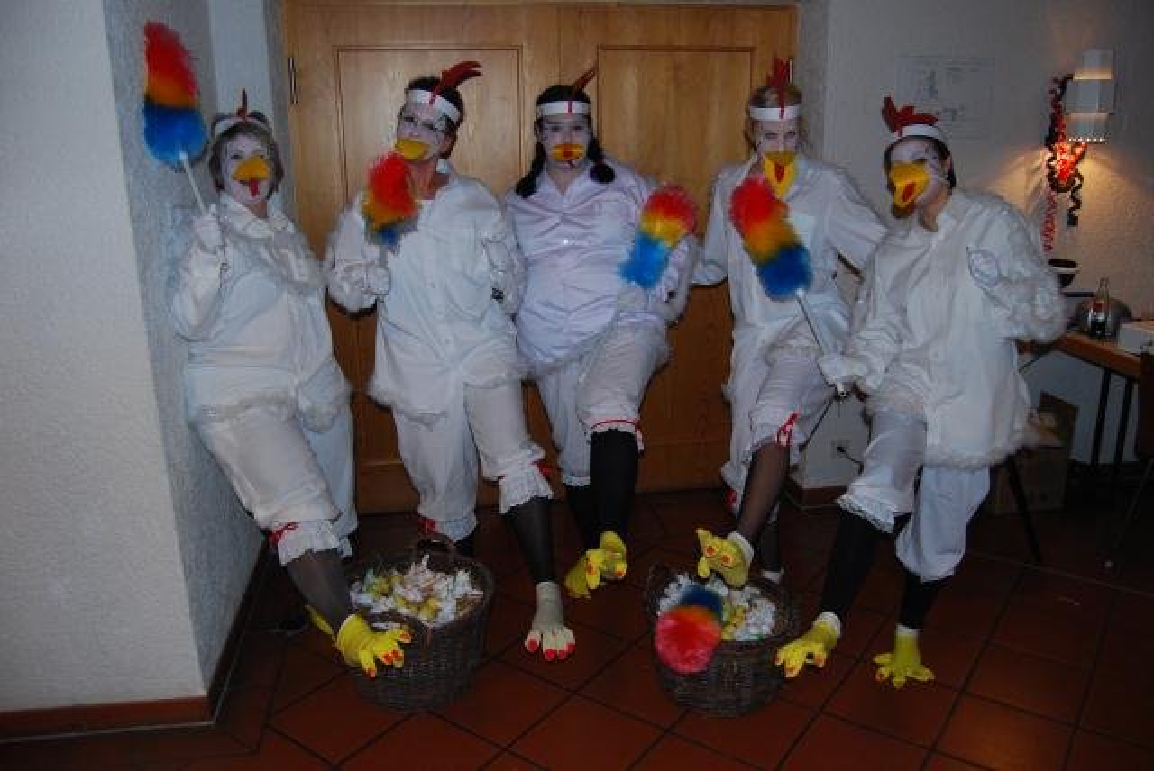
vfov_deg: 48.0
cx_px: 577
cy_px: 386
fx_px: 866
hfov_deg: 67.3
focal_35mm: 27
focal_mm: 18
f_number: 4
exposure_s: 1/60
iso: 400
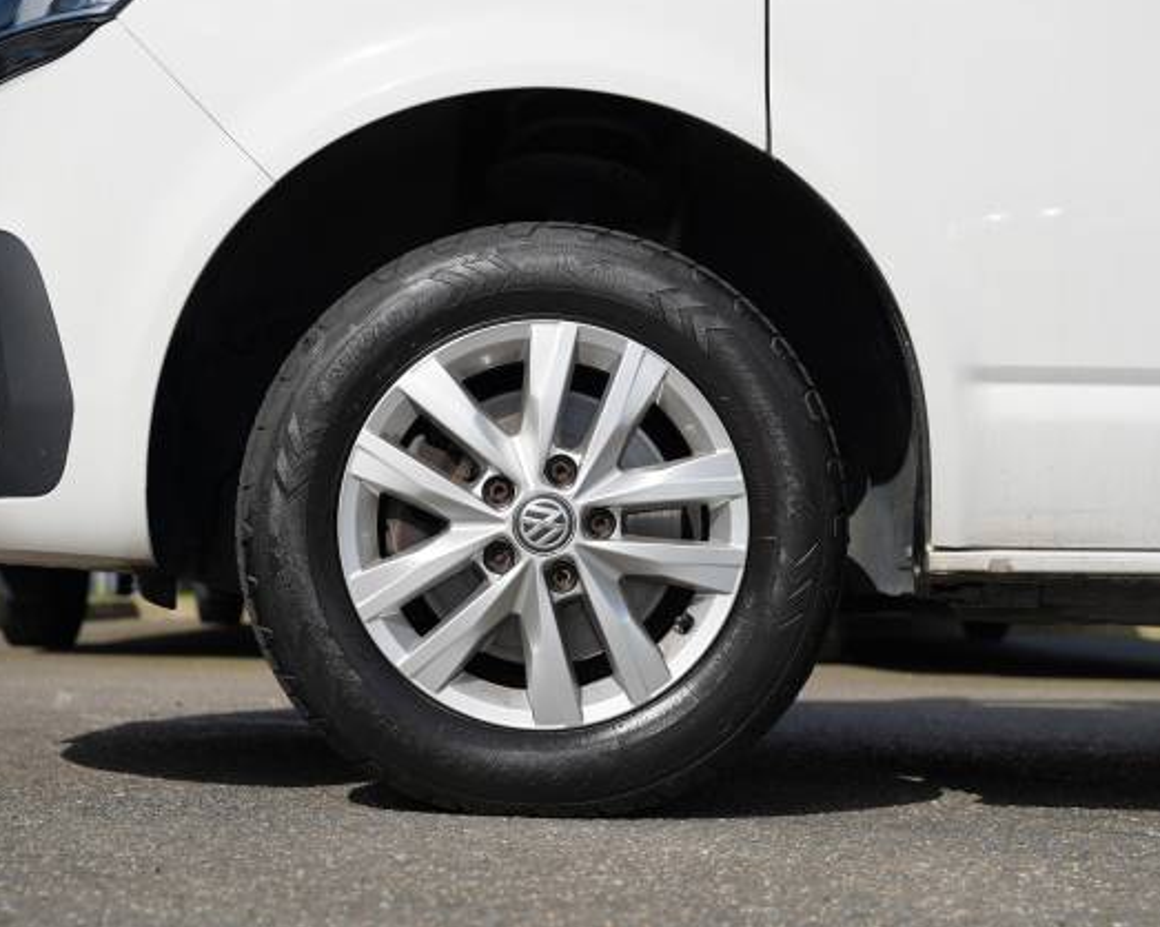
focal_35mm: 62
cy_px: 459
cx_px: 592
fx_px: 2140
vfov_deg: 24.4
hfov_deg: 30.3
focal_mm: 54.3
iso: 100
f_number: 4.5
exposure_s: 1/500
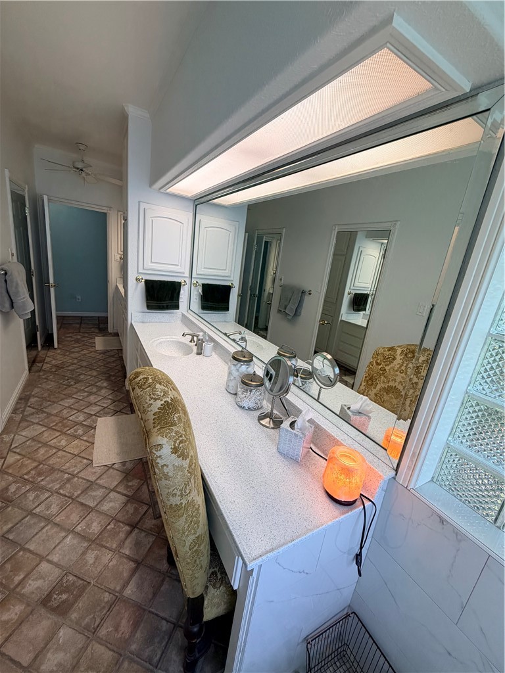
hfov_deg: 85.7
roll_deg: -8.4
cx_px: 252
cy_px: 336
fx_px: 272
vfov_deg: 102.1
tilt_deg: -16.6
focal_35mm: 14
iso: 80
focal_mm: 2.22
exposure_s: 1/120
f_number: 2.2
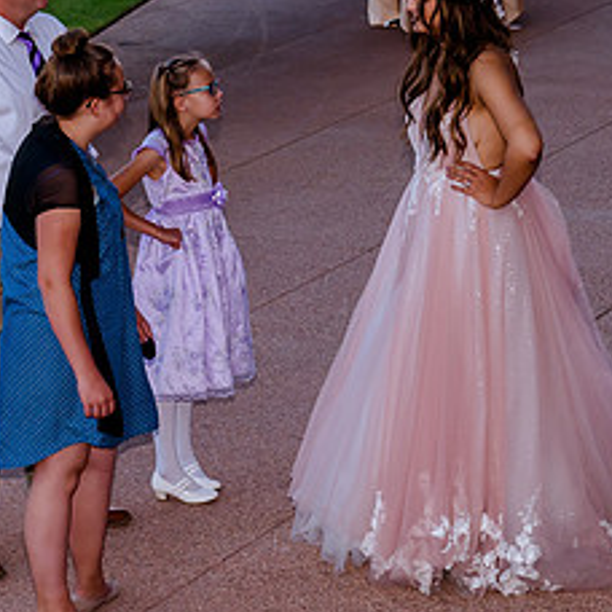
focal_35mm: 161
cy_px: 121
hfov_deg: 10.8
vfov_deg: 10.8
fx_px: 3220
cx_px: 183
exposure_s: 1/100
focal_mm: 52
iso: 640
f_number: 10
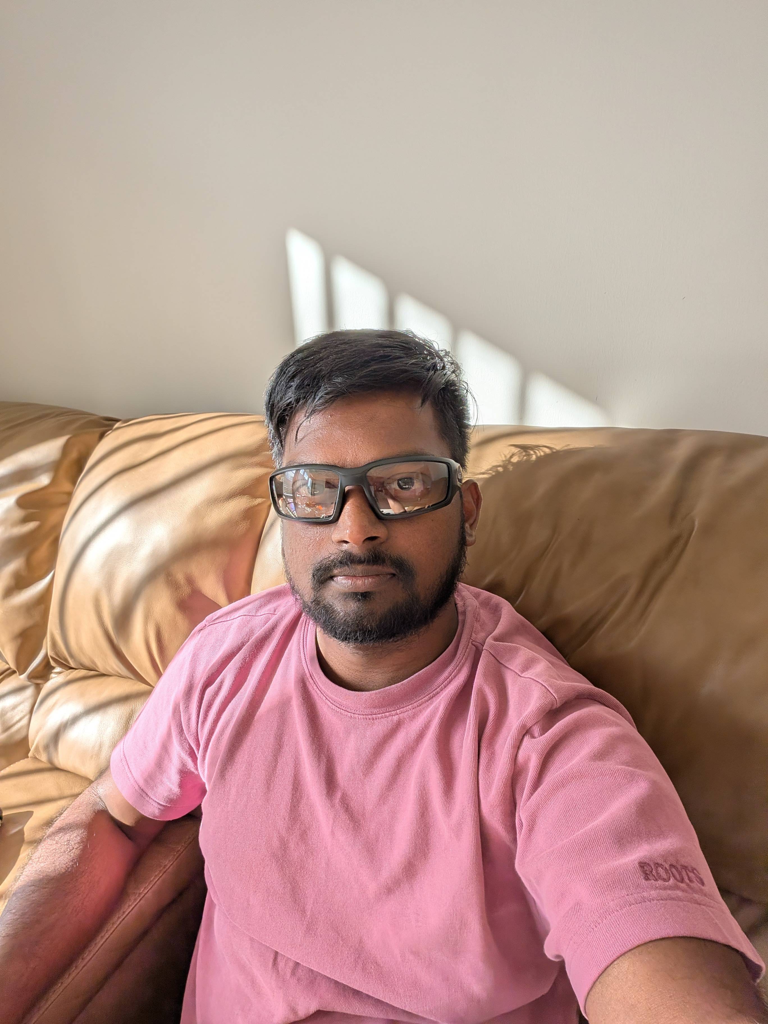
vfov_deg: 87.8
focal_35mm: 18
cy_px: 512
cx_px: 384
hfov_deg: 71.6
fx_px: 532
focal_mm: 2.71
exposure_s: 1/580
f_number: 2.2
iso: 51
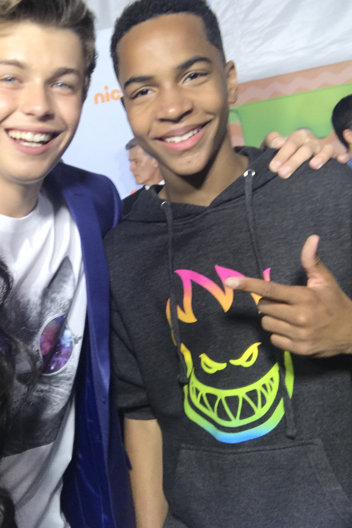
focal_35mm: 51
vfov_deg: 38.9
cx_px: 69
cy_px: 248
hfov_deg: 26.0
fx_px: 748
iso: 25
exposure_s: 1/100
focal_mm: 2.87
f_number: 2.2
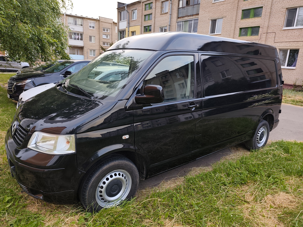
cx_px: 152
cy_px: 114
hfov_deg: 73.9
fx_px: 201
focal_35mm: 23
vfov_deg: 58.9
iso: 64
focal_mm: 6.19
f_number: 1.65
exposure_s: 1/100
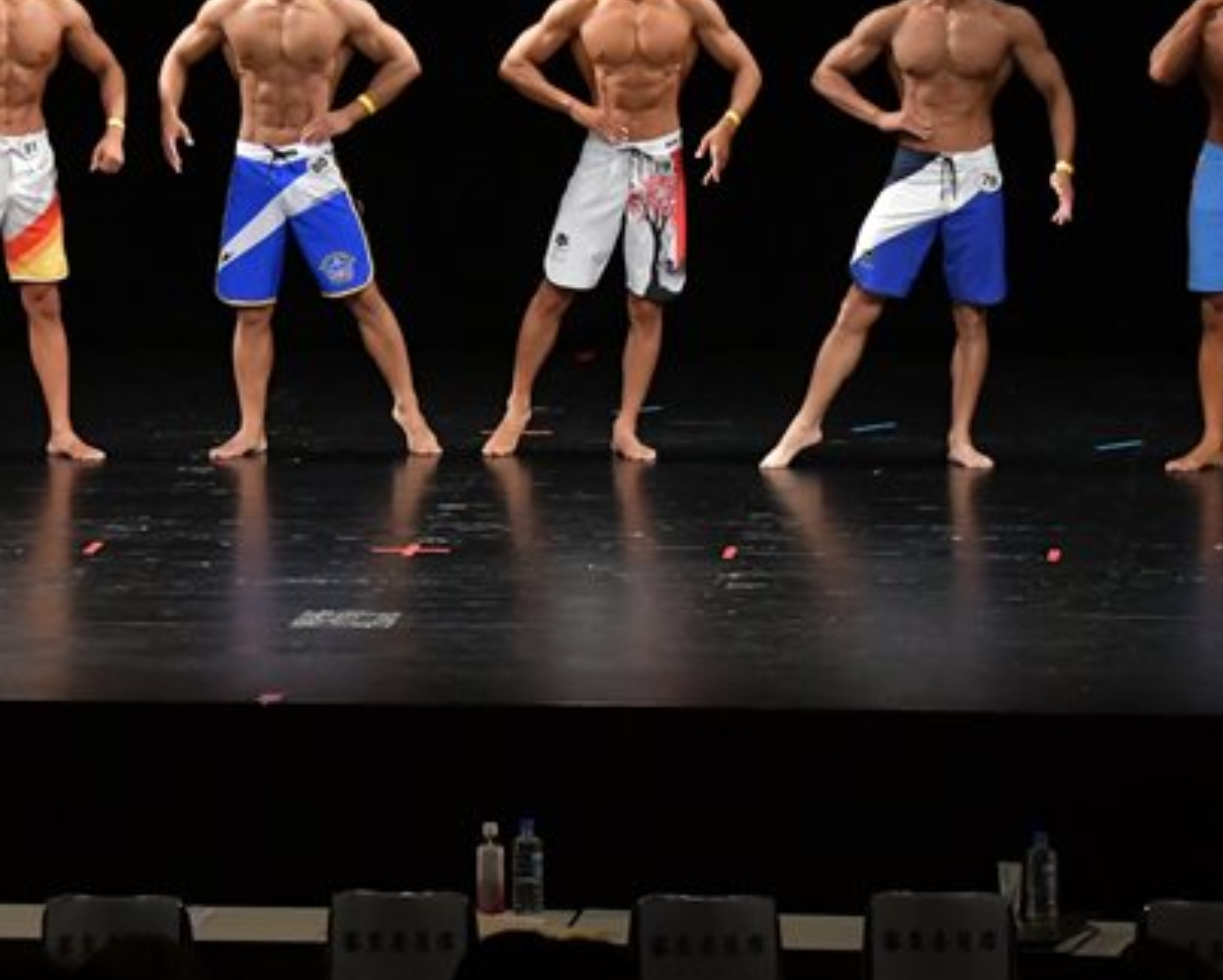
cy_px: 231
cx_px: 423
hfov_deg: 8.4
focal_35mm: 229
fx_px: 8295
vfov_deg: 6.8
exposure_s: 1/400
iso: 3200
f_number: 5.6
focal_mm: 85
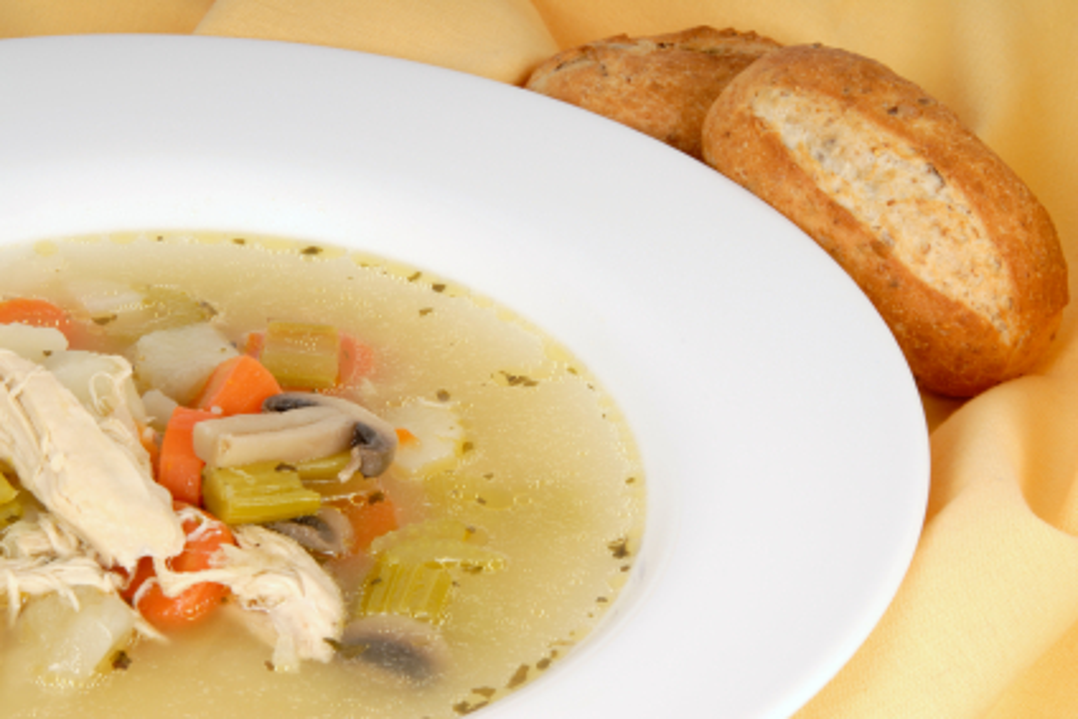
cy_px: 360
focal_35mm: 135
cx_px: 539
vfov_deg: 10.2
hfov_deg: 15.2
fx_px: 4044
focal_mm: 90
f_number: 25
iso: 100
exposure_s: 1/200
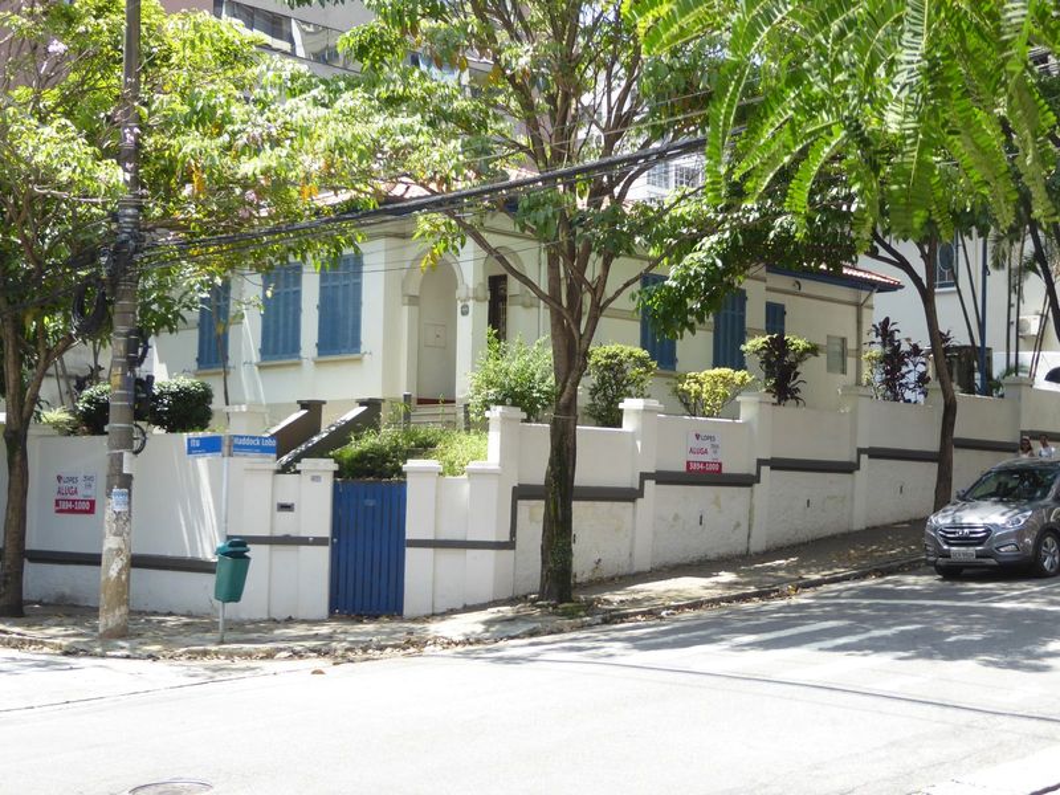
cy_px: 398
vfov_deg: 25.7
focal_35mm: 57
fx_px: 1745
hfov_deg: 33.8
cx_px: 530
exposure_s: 1/160
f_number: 4.1
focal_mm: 9.6
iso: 80
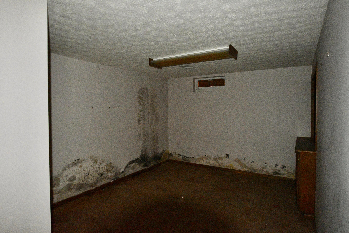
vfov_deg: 63.3
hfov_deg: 85.4
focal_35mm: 20
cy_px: 116
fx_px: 189
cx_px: 174
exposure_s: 1/60
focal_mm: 13
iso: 6400
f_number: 3.8
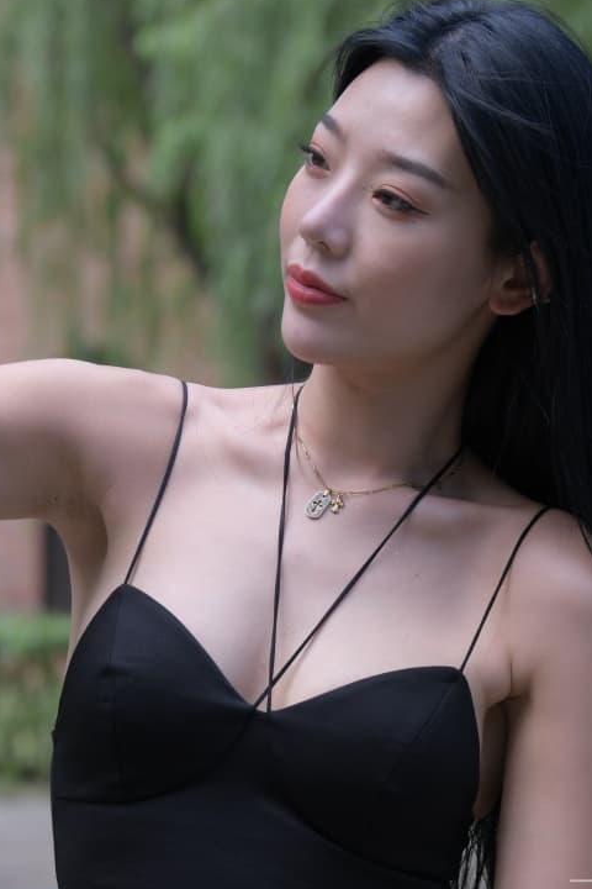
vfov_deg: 11.6
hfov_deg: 7.8
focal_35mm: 175
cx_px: 274
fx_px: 4316
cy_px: 846
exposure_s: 1/640
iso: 360
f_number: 4
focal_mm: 70
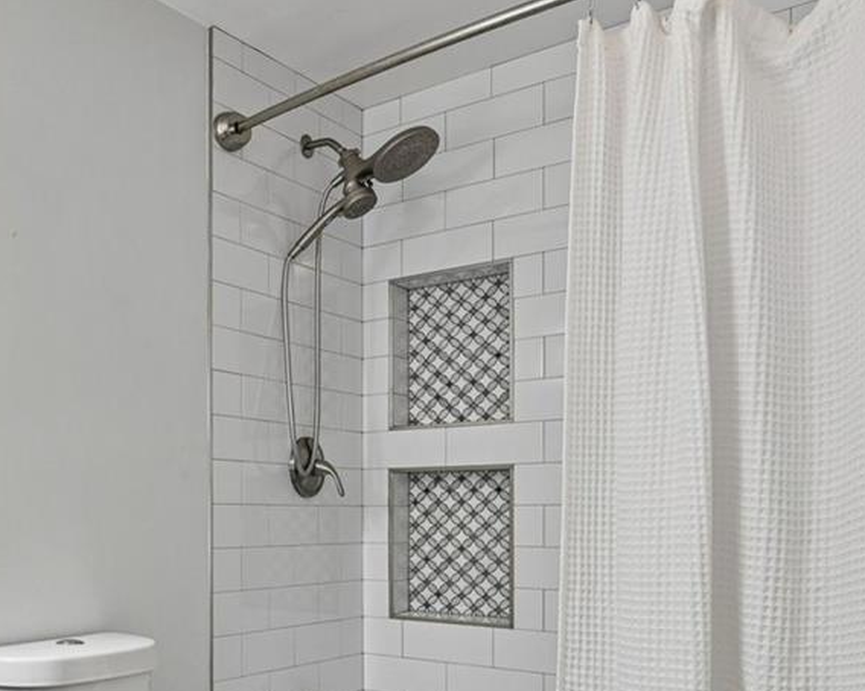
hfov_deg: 42.6
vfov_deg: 39.4
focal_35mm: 37
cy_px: 490
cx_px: 8
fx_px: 947
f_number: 9
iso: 280
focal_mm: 14
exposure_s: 1/15
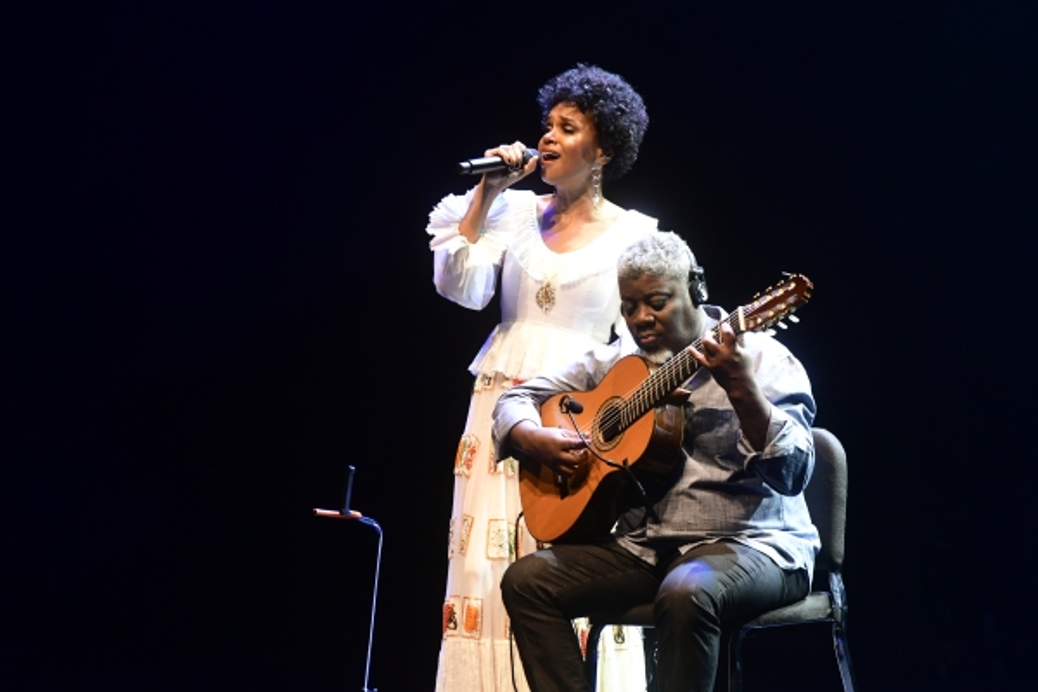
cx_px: 519
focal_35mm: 300
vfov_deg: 4.6
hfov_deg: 6.9
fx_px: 8649
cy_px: 346
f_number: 4
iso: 1600
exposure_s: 1/200
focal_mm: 200
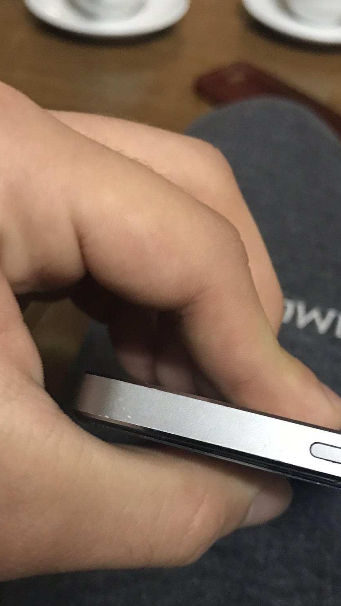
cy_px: 355
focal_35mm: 39
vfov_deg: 51.4
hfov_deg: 30.4
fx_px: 627
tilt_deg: -51.4
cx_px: 197
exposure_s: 1/12
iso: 100
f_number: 1.8
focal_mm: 3.99
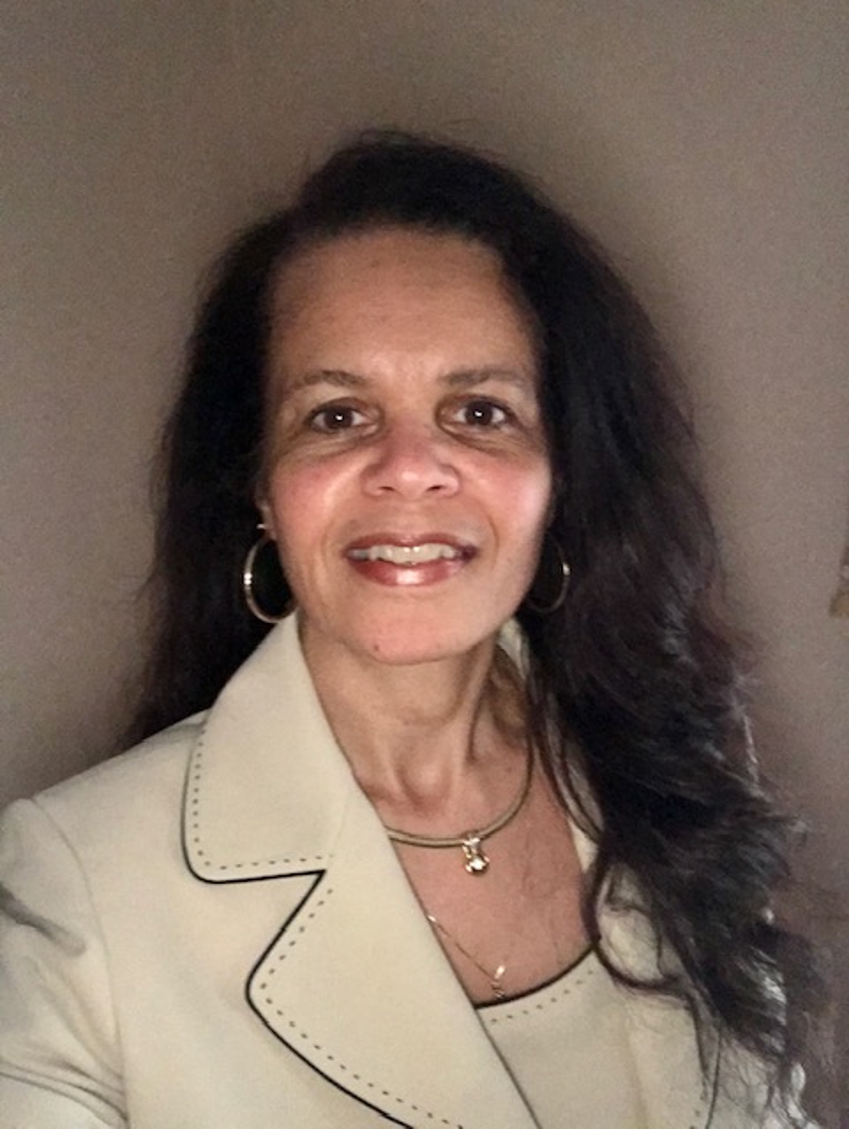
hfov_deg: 44.2
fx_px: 1045
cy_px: 564
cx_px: 424
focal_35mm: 32
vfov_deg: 56.8
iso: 500
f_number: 2.2
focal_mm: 2.87
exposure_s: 1/20
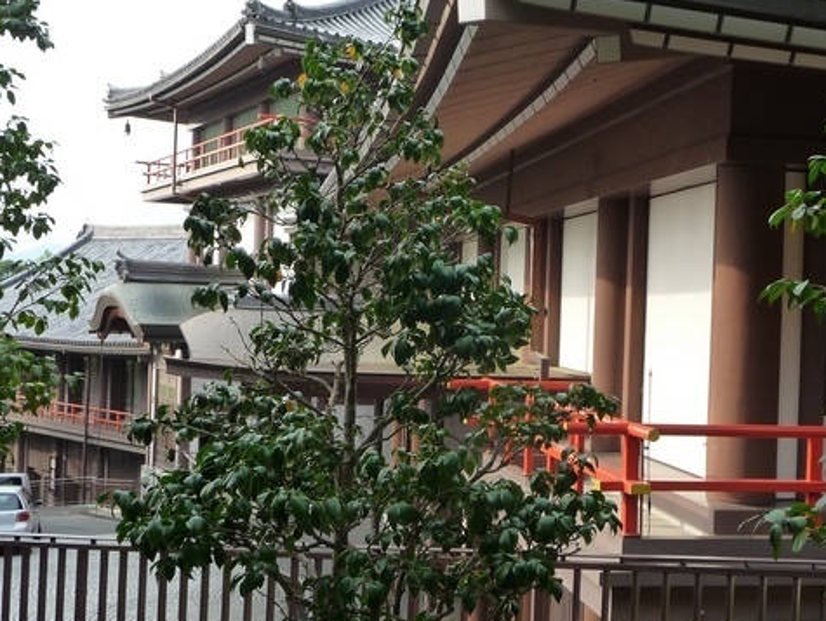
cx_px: 496
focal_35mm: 53
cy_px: 324
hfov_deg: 36.0
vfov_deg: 27.6
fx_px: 1266
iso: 160
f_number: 3.7
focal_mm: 6
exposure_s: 1/250
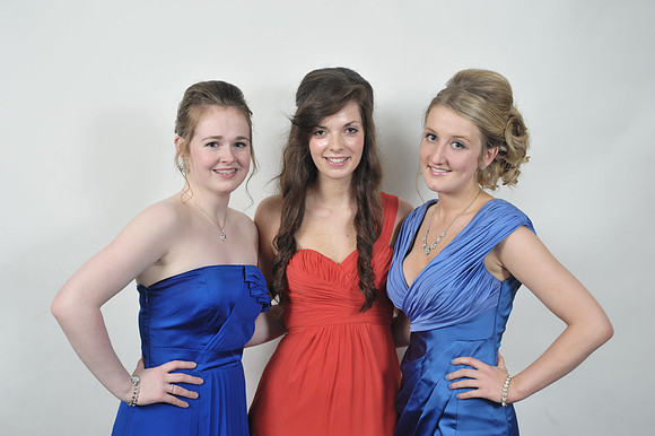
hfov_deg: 38.2
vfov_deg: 26.0
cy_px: 218
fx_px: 946
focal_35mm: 52
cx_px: 328
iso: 1000
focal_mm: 52
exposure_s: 1/160
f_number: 7.1
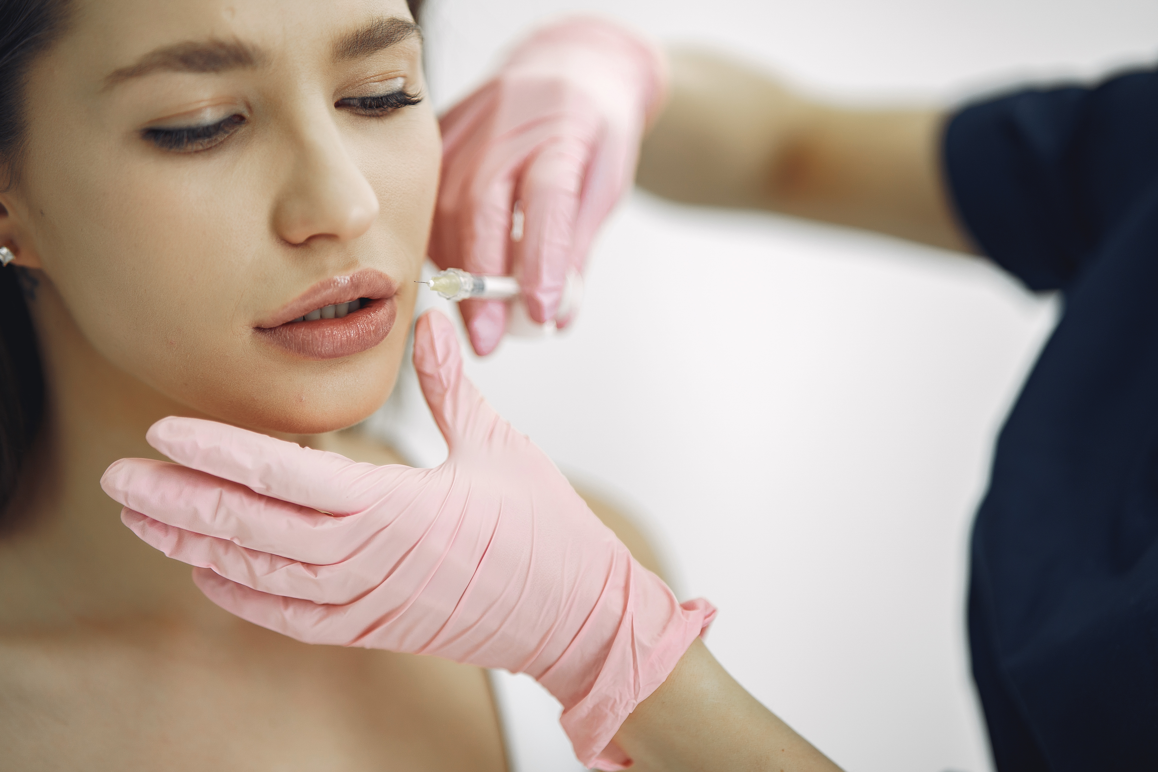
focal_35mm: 85
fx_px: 2734
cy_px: 386
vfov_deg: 16.1
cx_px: 579
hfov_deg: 23.9
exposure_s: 1/400
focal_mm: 85
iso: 100
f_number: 2.2
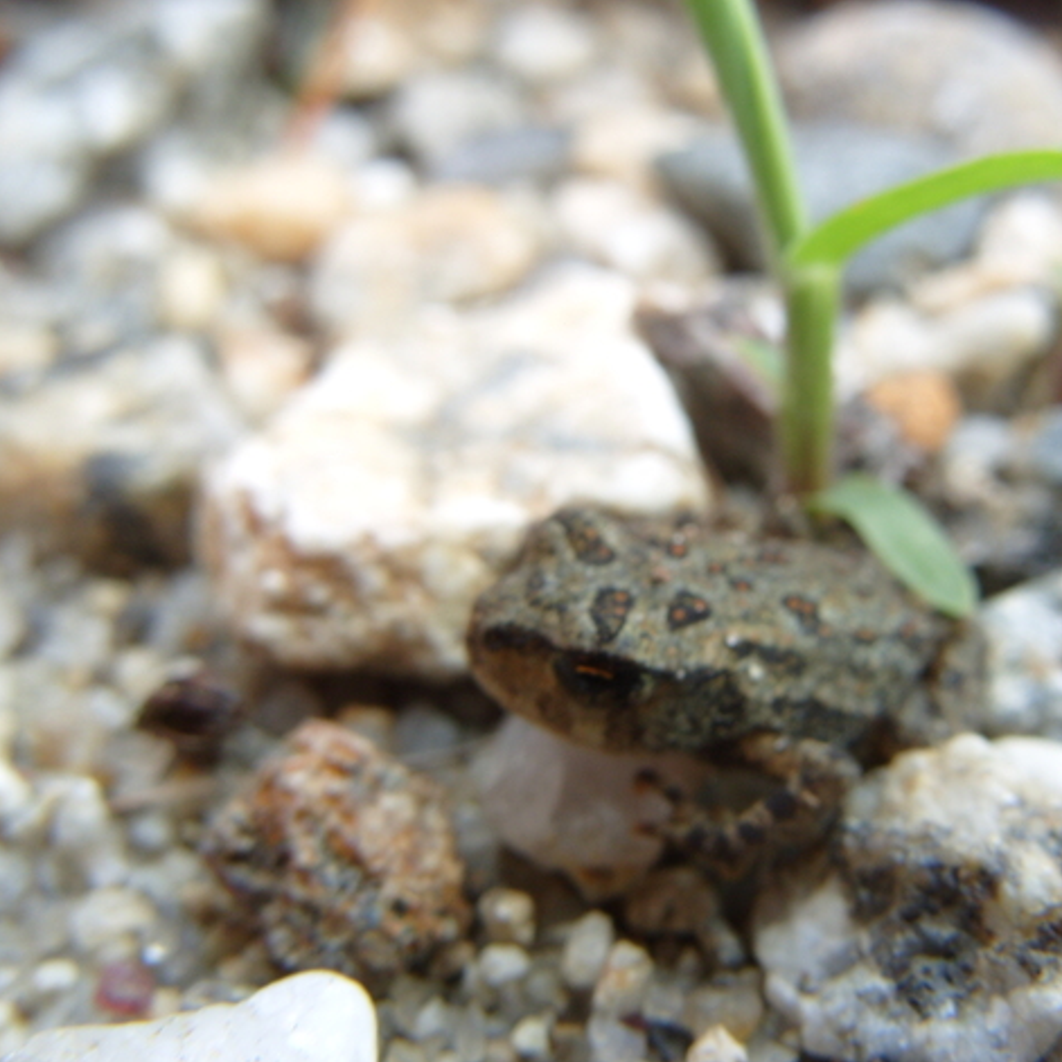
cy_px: 532
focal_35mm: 42
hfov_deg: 39.9
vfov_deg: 40.0
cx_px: 638
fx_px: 1458
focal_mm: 7.8
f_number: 7.4
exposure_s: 1/15
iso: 80
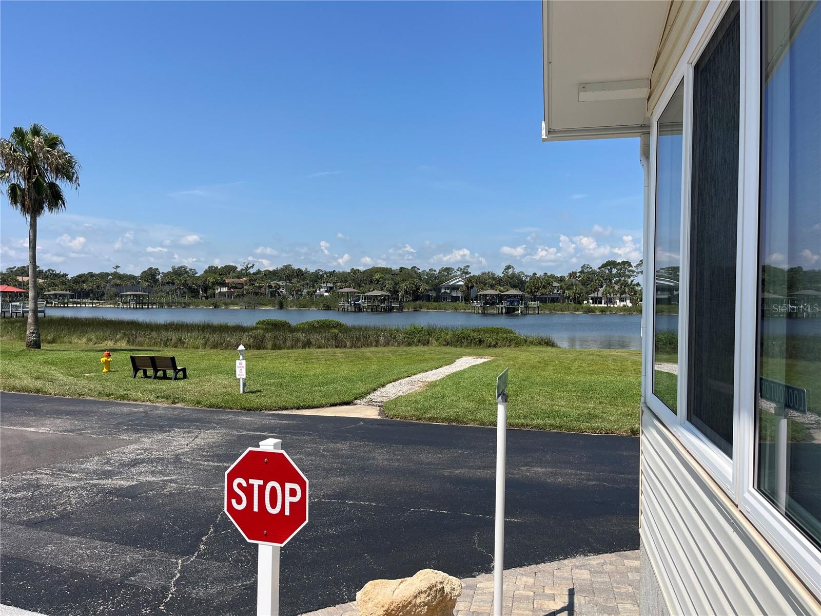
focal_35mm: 26
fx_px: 617
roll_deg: -0.8
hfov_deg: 67.3
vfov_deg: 53.1
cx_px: 410
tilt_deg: -1.0
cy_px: 308
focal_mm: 5.1
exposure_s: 1/4854
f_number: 1.6
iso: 50
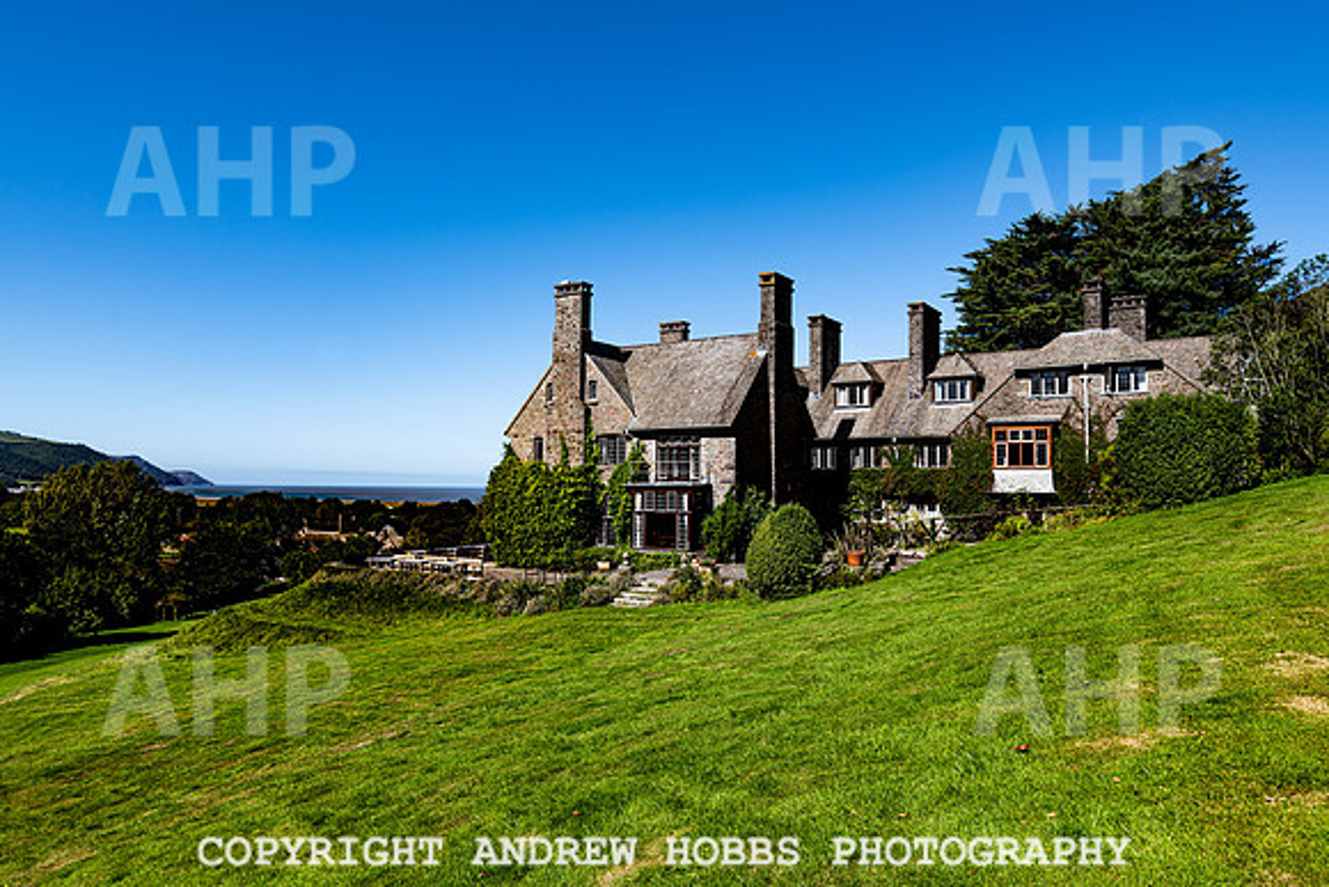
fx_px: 886
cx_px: 664
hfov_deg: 73.7
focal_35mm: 24
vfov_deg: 53.2
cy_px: 444
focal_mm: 24
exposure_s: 1/800
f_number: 6.3
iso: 64
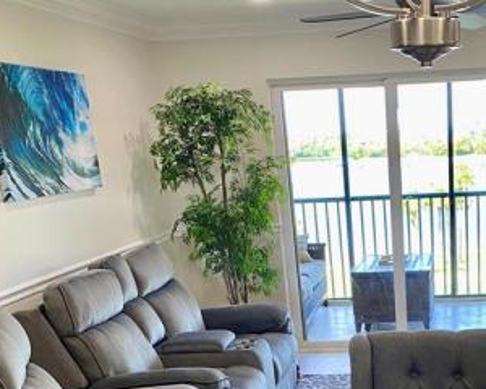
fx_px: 877
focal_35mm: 61
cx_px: 405
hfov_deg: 30.1
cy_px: 519
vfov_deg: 22.2
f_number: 1.8
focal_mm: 4.25
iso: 125
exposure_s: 1/60
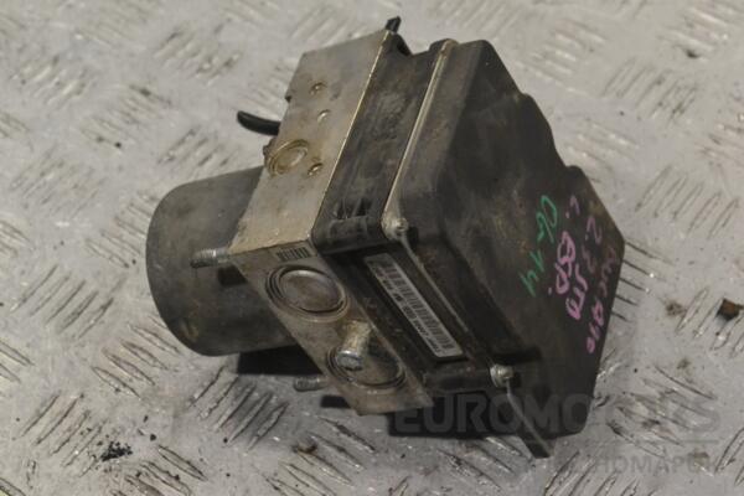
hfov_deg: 24.6
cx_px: 372
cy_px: 248
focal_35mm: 82
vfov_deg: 16.6
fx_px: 1705
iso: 3200
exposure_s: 1/320
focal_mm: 55
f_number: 9
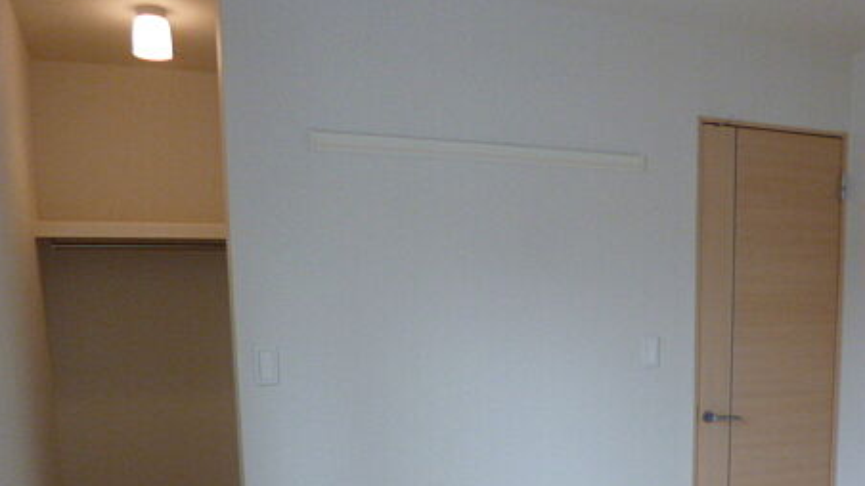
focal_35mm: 37
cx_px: 536
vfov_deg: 30.7
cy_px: 429
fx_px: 848
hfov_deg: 53.5
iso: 200
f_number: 2.5
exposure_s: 1/60
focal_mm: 4.3
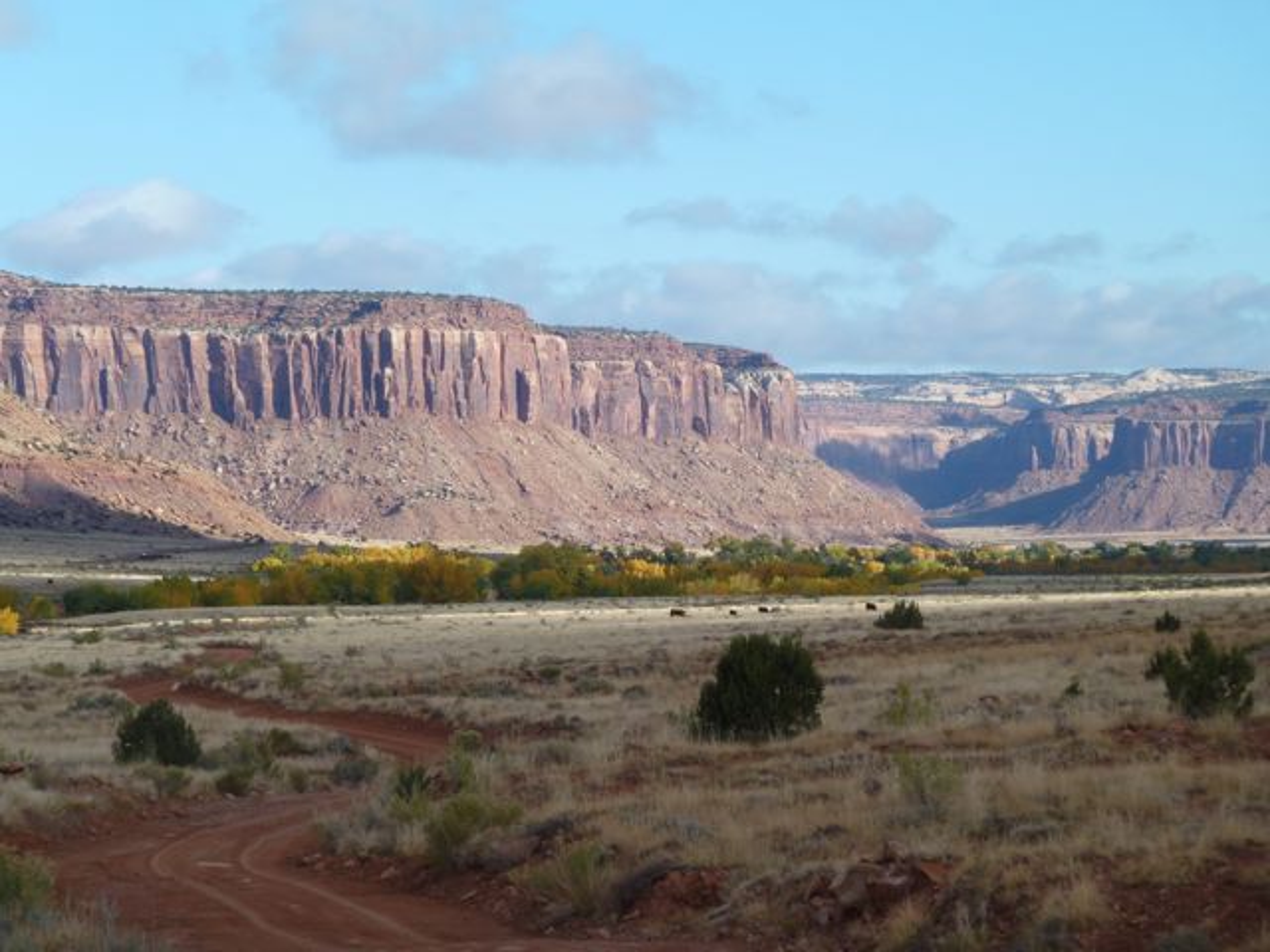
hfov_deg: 14.4
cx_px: 635
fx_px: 5026
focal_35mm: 137
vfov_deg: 10.8
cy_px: 476
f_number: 4.5
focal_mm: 22.5
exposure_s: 1/320
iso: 80
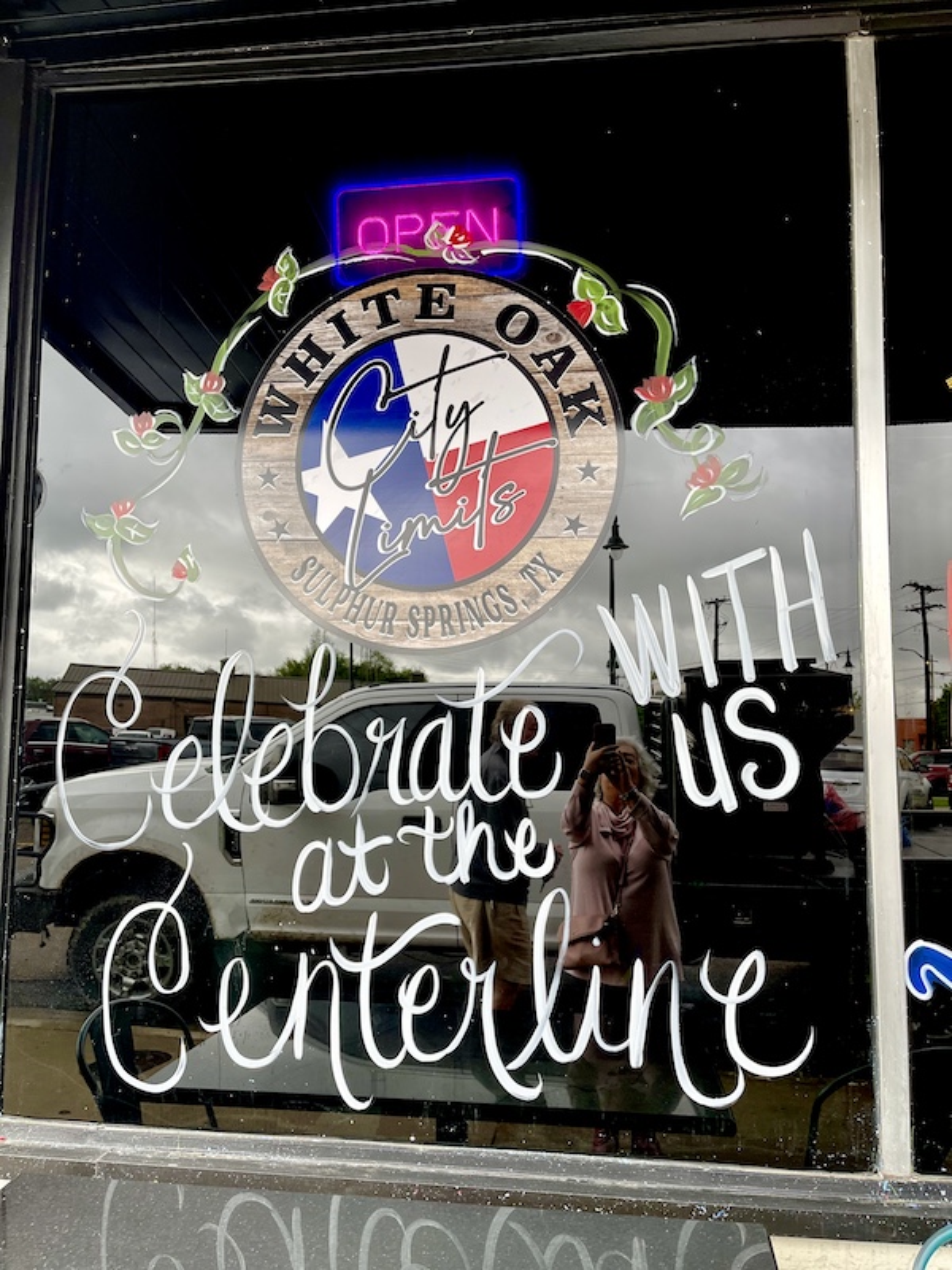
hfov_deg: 54.9
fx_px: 917
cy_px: 635
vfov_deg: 69.4
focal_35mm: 25
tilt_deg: +6.0
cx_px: 476
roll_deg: -1.1
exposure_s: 1/121
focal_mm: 5.1
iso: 50
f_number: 1.6
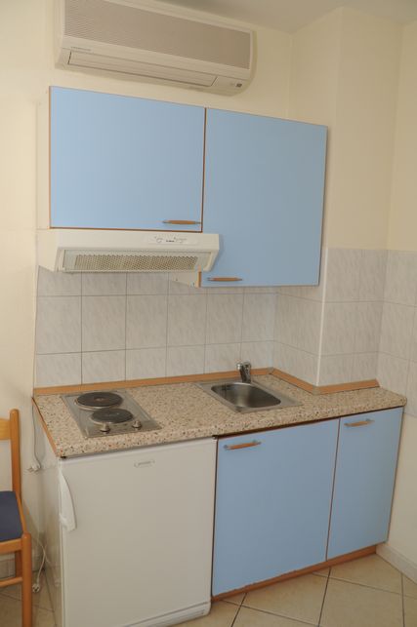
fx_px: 523
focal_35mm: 30
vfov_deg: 62.0
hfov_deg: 43.5
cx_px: 208
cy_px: 314
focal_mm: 20
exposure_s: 1/60
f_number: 5
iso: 200
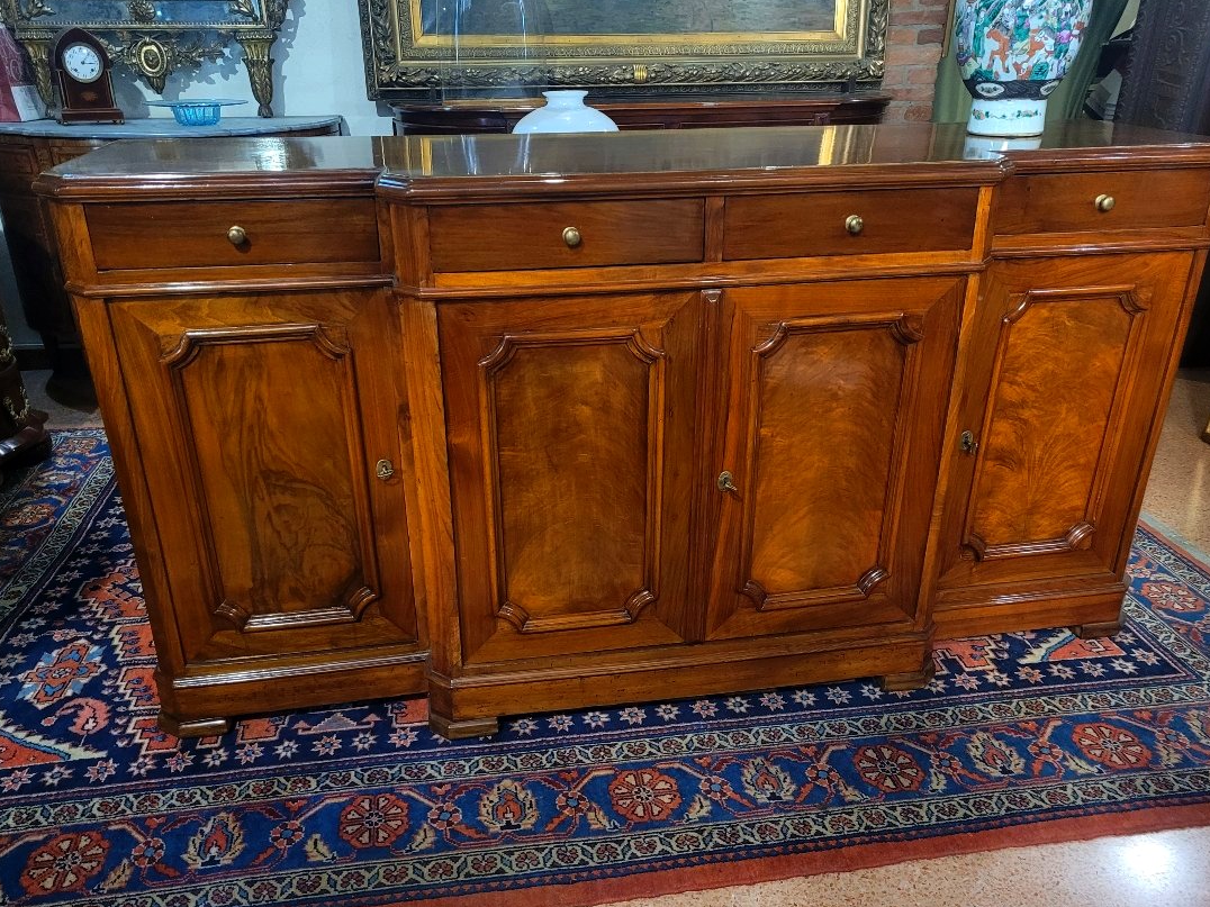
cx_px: 603
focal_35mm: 29
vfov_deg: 48.2
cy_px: 499
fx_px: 1014
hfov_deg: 61.7
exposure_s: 1/50
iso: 640
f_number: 1.8
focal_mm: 5.4
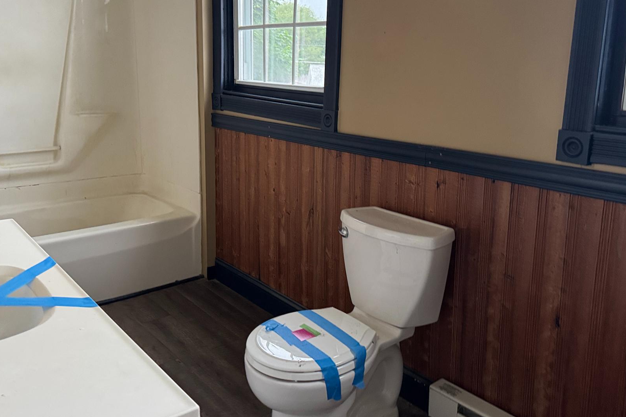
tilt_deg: -11.3
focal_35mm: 32
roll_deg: +0.6
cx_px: 292
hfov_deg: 58.7
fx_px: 556
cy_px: 168
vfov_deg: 40.9
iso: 640
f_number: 1.78
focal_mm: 6.76
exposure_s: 1/60
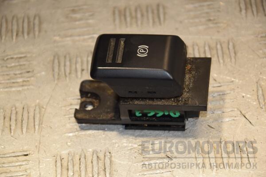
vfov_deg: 8.7
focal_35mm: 158
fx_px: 1164
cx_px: 133
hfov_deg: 13.0
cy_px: 88
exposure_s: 1/200
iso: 800
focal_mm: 105
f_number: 6.3
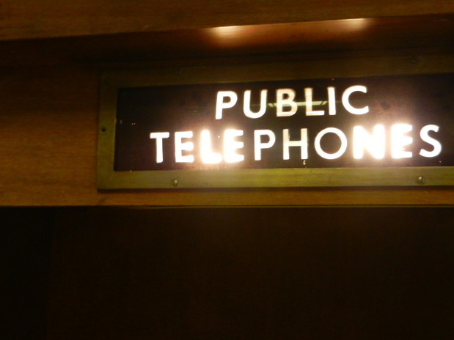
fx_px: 420
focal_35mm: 32
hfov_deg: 56.8
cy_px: 163
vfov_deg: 44.1
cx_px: 244
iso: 400
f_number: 3.5
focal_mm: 4.5
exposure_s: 1/20
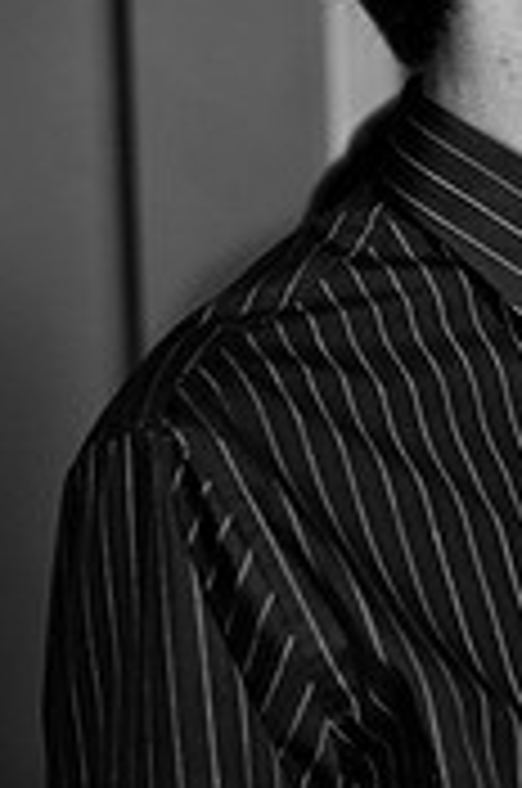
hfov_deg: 9.9
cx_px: 632
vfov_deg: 15.1
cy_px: 243
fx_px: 2954
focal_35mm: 135
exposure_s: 1/60
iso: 400
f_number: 2
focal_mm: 35
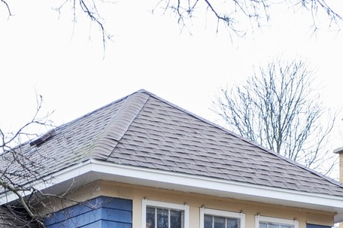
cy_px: 382
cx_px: 54
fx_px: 1627
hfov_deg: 12.0
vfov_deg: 7.8
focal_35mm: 171
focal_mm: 48
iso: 200
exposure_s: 1/50
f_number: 8
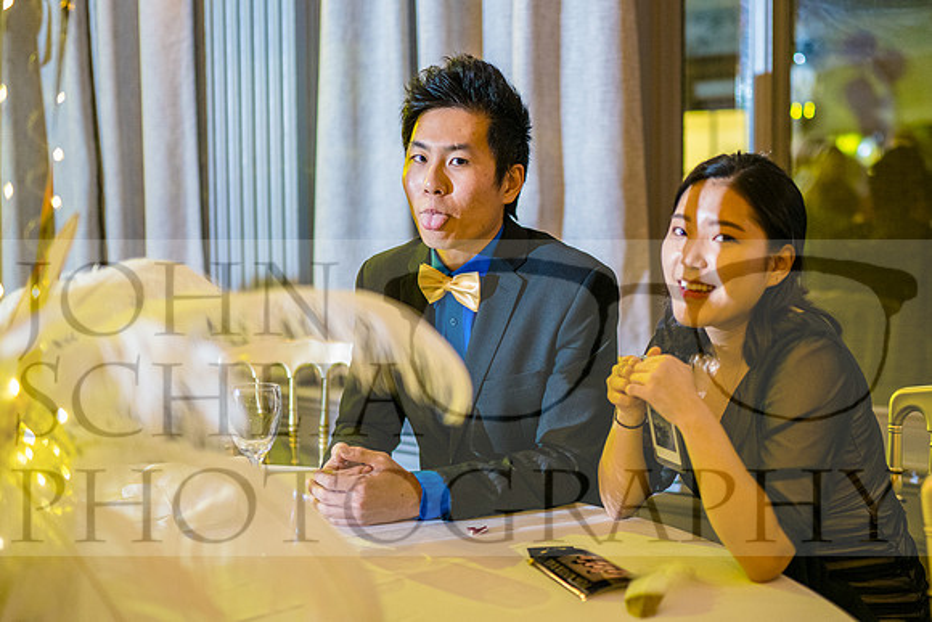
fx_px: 1091
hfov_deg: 46.0
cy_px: 302
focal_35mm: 42
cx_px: 561
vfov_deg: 31.8
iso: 4000
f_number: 1.4
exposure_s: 1/50
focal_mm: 35
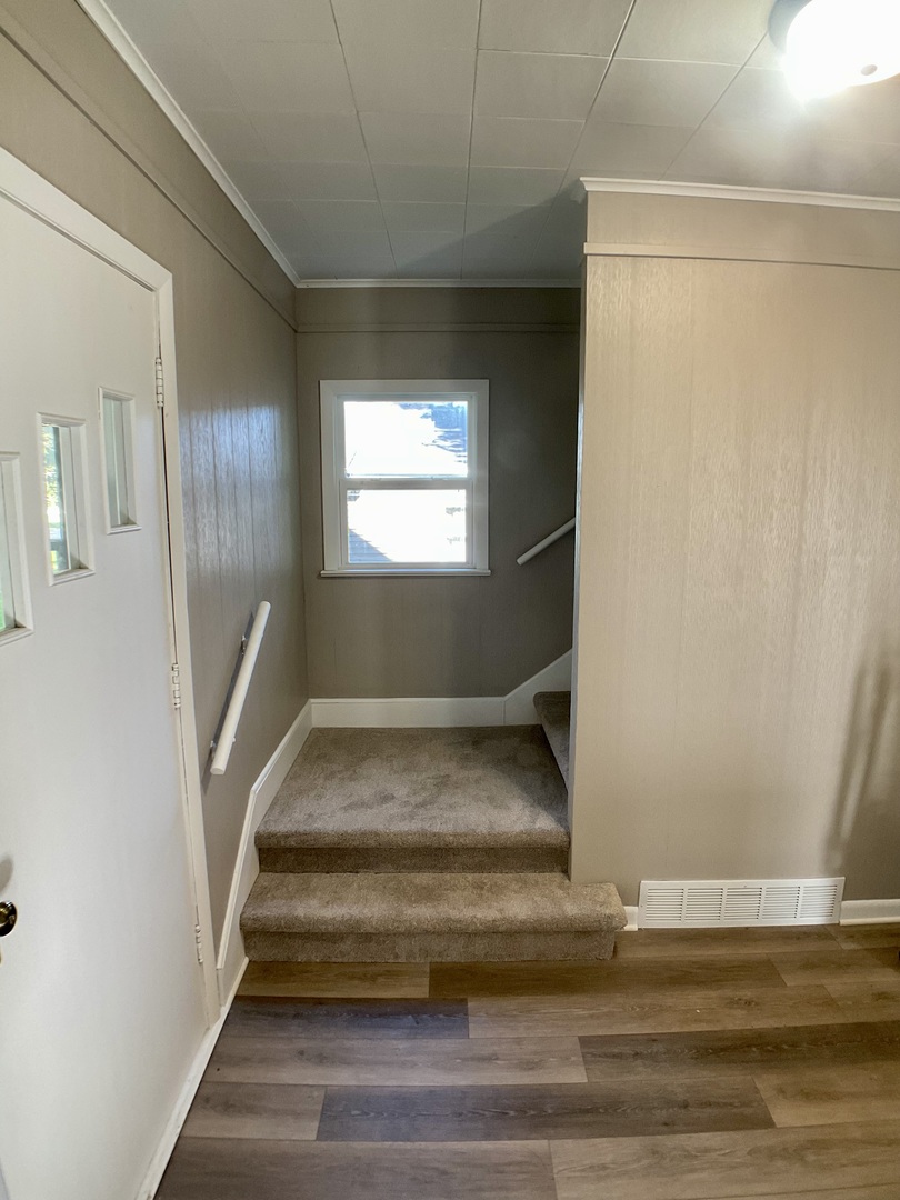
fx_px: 1005
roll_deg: -0.2
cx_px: 450
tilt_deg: -8.5
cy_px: 600
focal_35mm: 29
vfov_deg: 61.7
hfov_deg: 48.2
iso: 64
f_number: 1.8
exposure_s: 1/60
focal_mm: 3
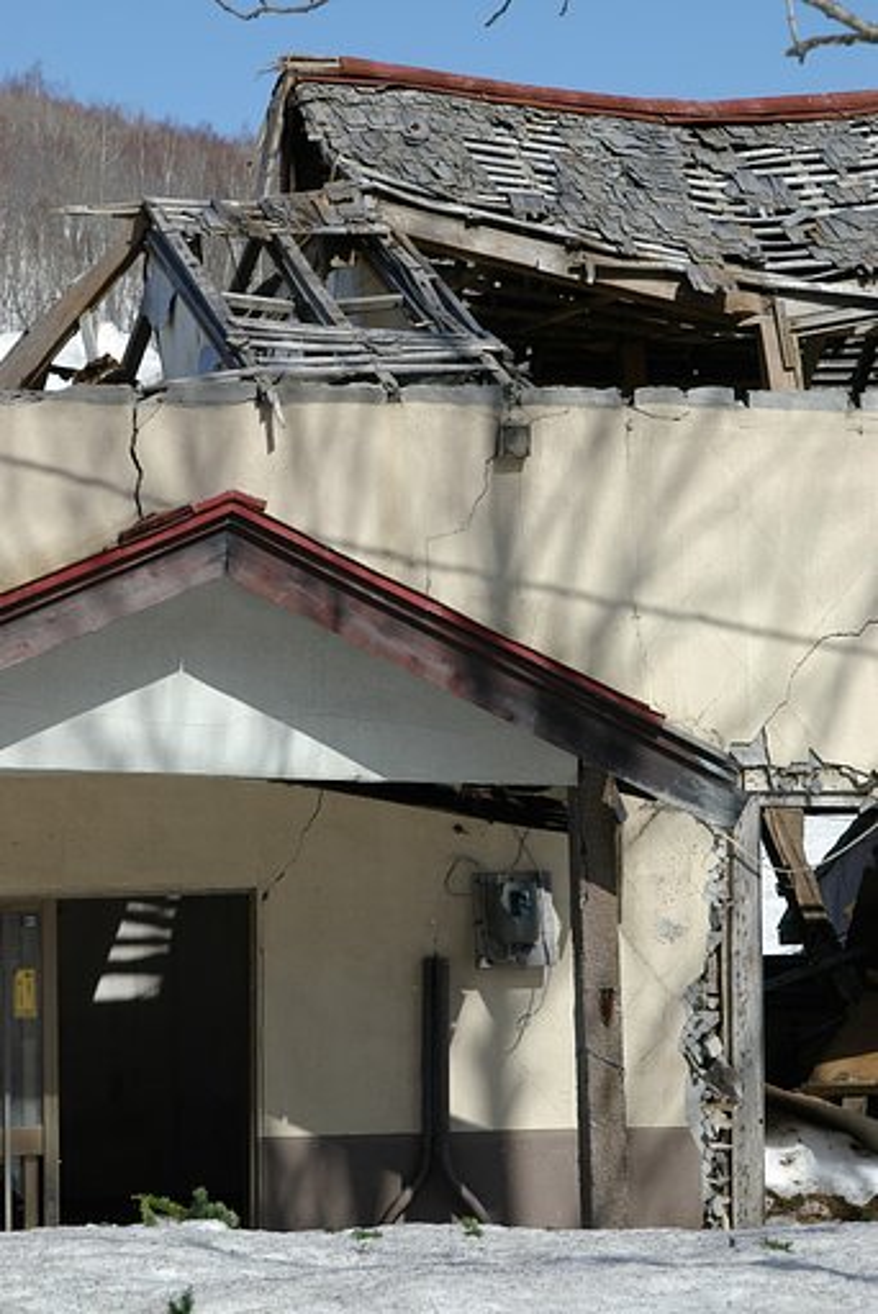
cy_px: 657
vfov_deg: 21.6
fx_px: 3452
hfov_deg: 14.5
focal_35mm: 94
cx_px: 439
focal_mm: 63
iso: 200
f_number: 9
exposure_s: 1/500
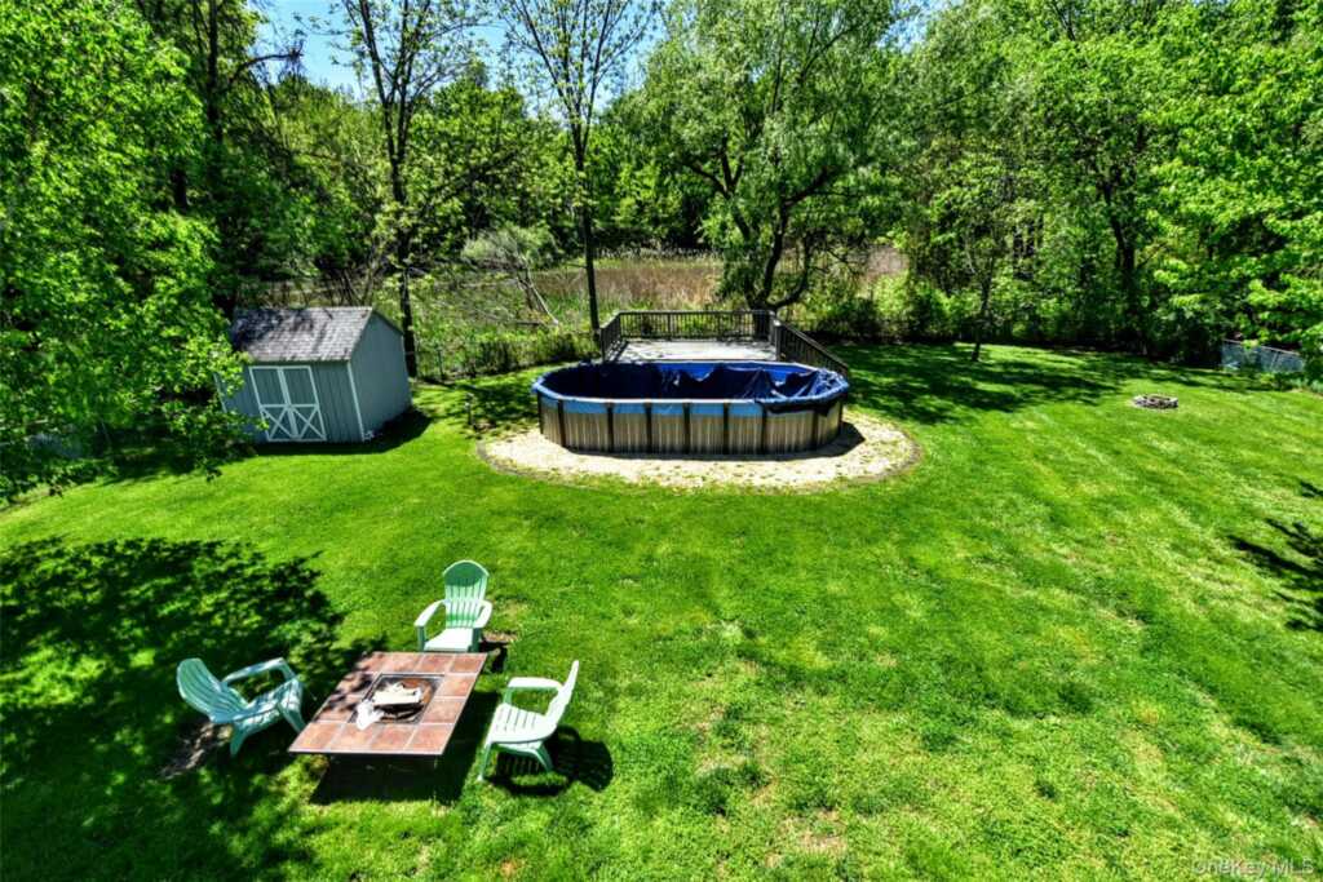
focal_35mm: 16
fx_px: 588
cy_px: 441
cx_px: 662
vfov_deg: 73.8
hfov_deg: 96.7
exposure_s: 1/4000
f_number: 4.5
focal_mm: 16
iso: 560
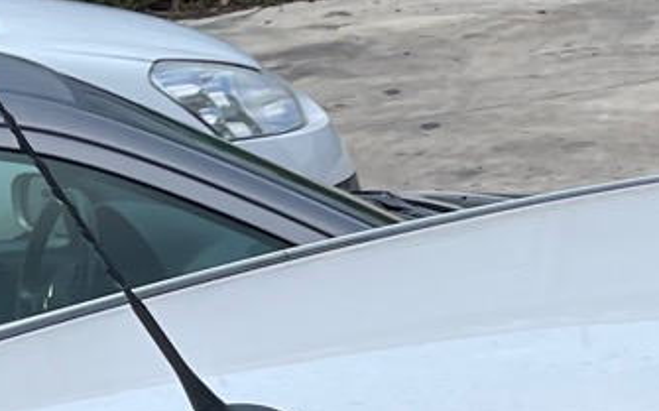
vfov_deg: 8.2
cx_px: 868
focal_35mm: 148
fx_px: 2657
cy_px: 946
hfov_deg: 13.6
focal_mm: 4.2
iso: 32
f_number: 1.6
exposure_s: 1/2882
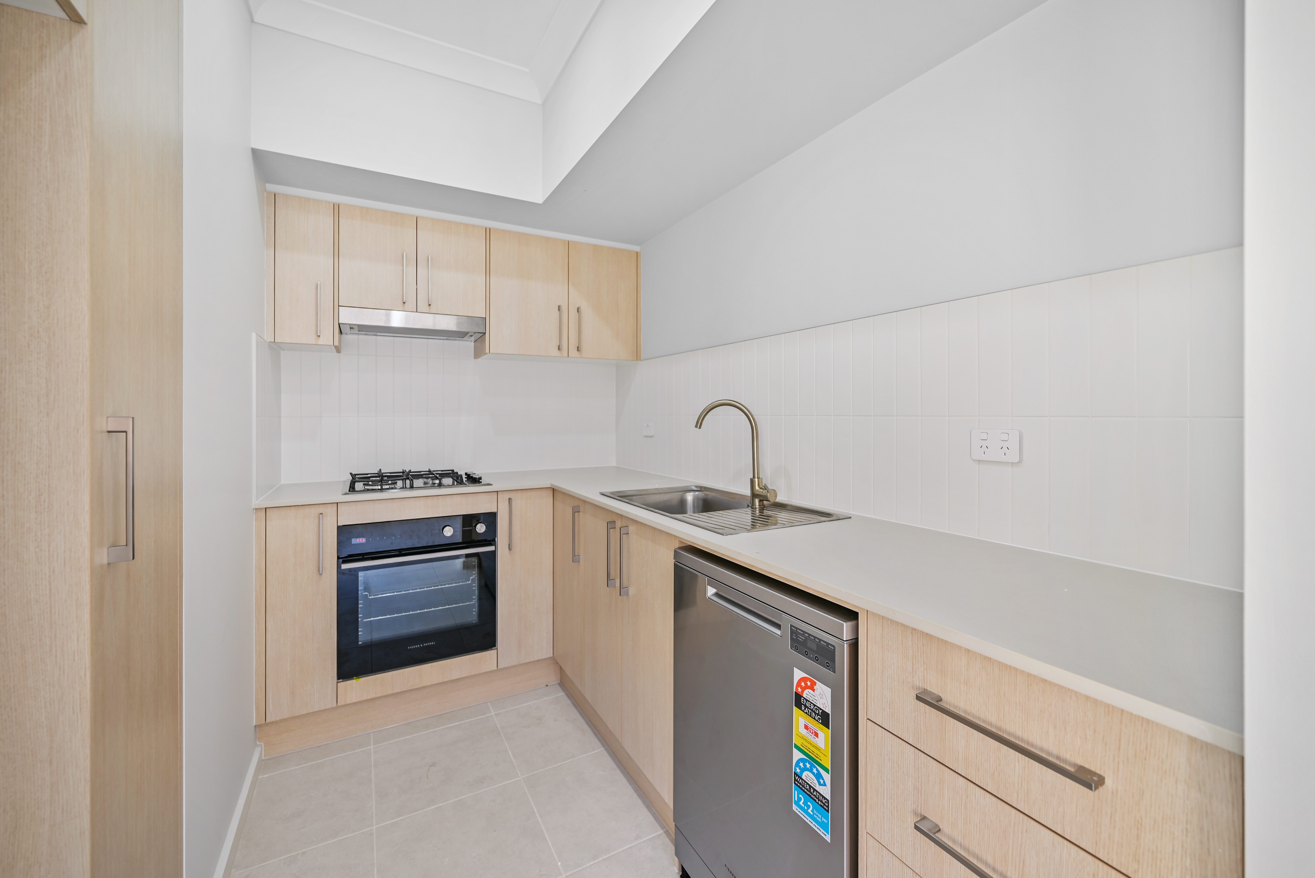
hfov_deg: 104.2
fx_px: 512
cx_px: 658
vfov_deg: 81.3
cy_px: 439
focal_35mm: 14
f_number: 4
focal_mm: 14
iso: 100
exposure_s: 1/5
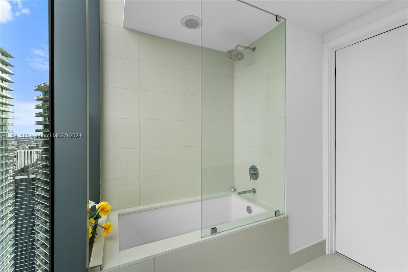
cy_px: 136
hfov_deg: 100.4
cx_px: 204
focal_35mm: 15
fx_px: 170
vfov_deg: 77.3
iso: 100
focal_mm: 10
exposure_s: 1/13
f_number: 9
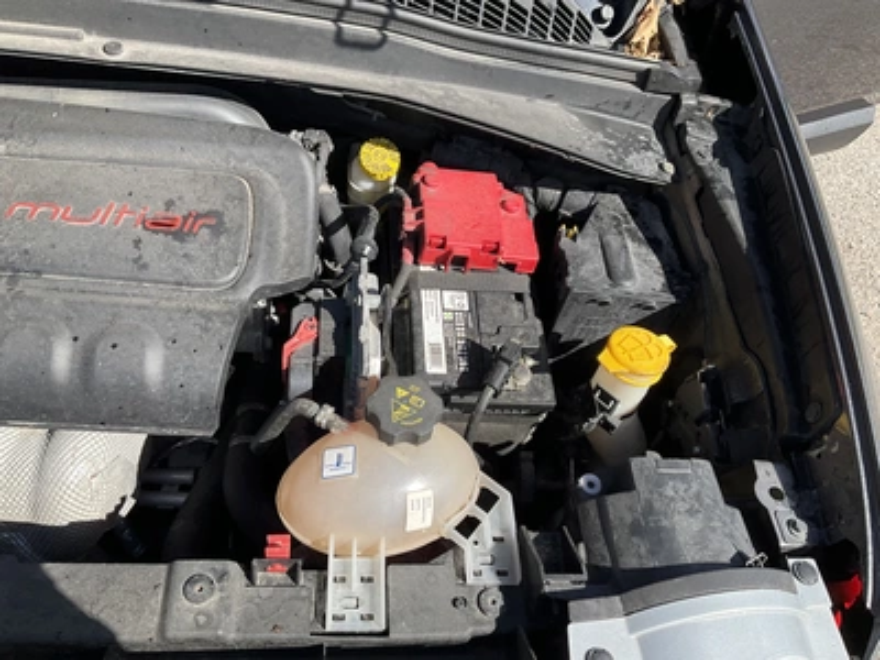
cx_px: 440
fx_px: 737
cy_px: 330
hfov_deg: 61.7
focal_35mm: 29
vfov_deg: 48.2
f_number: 1.8
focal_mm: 3
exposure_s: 1/855
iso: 25
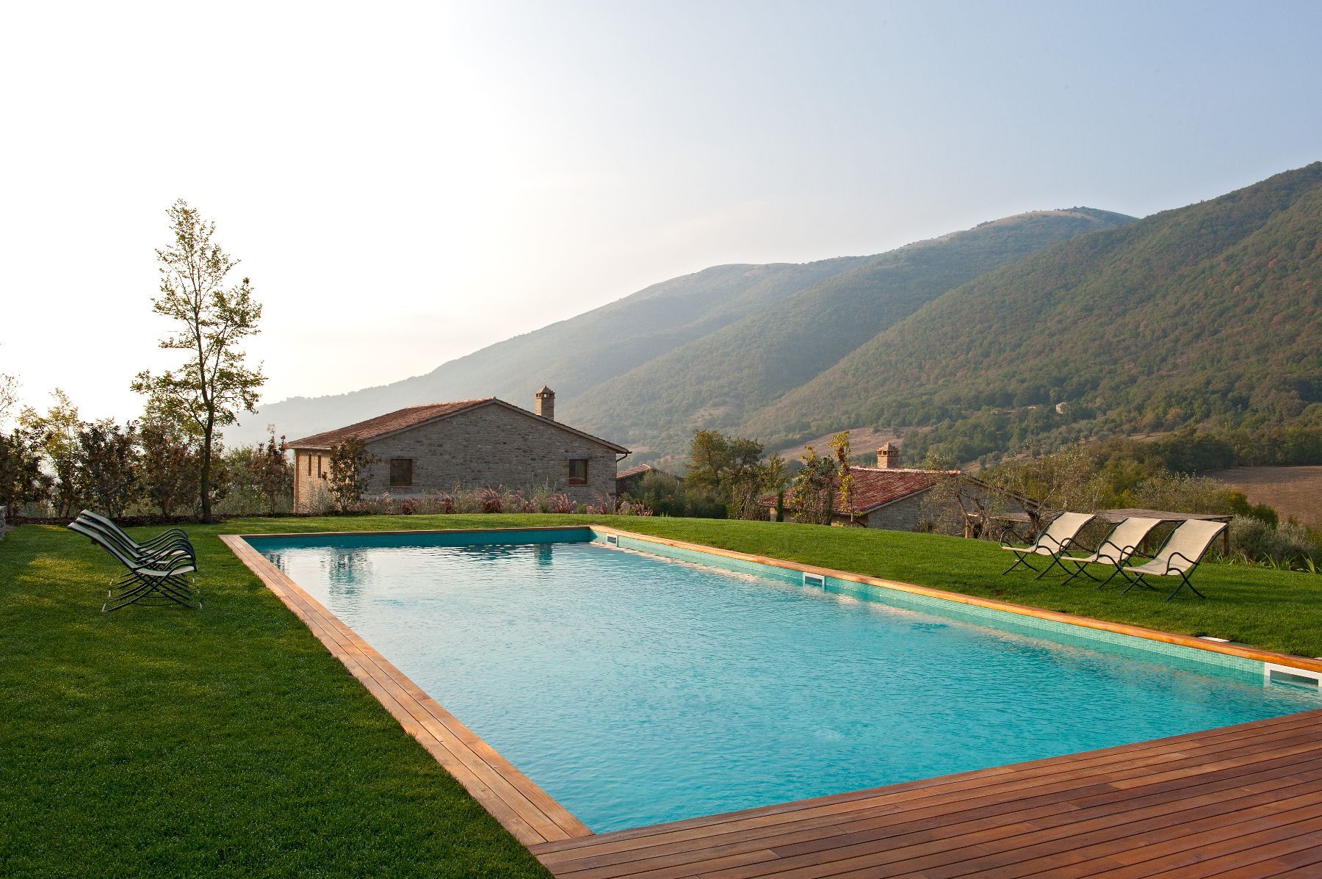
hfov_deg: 63.7
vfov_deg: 44.9
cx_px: 661
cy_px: 440
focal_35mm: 29
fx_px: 1064
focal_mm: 29
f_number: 18
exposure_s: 1/125
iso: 250
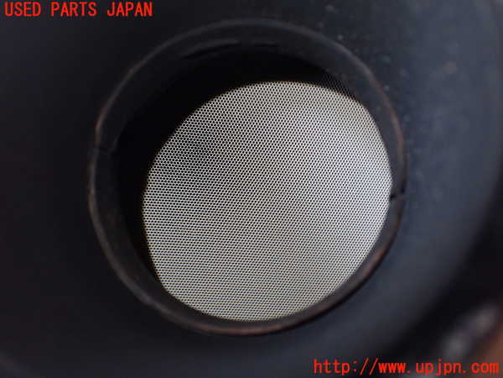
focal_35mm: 30
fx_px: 436
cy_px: 189
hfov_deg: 60.0
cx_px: 252
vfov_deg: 46.8
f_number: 2.3
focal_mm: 5.4
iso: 640
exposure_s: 1/125
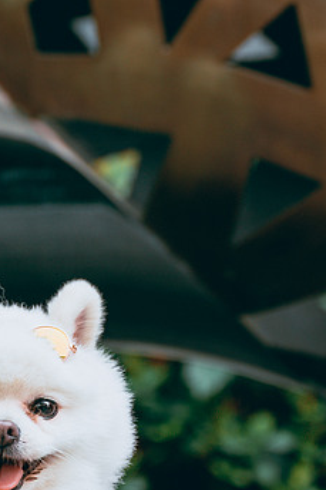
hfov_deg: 5.8
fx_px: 3236
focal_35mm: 238
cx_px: 130
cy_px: 114
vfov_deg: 8.6
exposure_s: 1/250
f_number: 2.8
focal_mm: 70
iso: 125
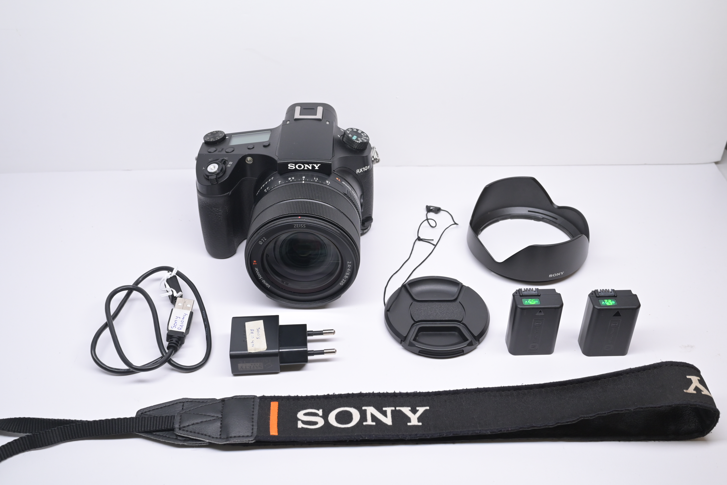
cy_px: 242
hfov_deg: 48.5
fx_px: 808
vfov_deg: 33.4
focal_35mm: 40
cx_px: 364
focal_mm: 40
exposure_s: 1/80
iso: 1250
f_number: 10
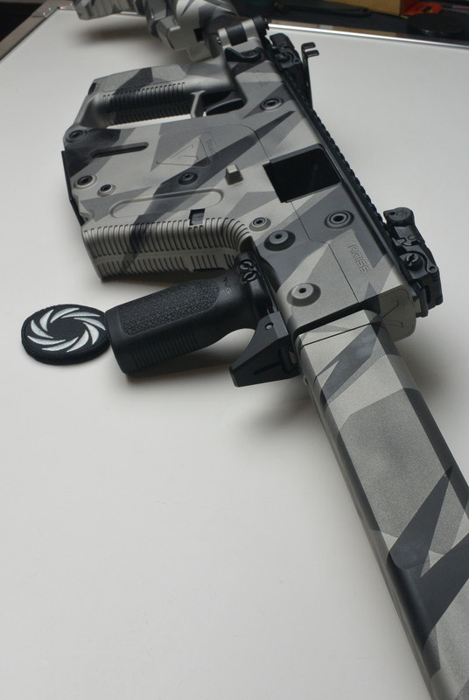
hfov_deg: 27.6
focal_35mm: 49
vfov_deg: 40.3
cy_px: 350
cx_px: 234
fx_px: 954
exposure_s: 1/60
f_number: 9
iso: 320
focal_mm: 18.5
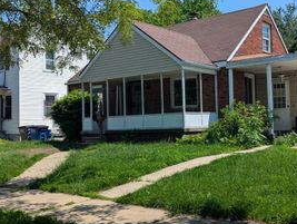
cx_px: 187
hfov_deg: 41.7
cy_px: 99
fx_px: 387
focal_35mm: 45
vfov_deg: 32.2
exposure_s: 1/2513
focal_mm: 6.81
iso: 49
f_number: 1.85
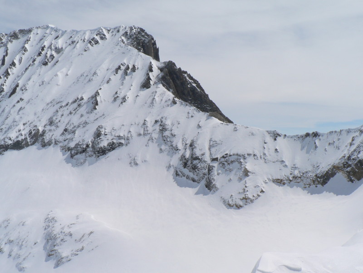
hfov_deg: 51.4
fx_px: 378
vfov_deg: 39.7
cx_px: 182
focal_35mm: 36
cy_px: 136
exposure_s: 1/640
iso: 80
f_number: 7.1
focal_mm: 6
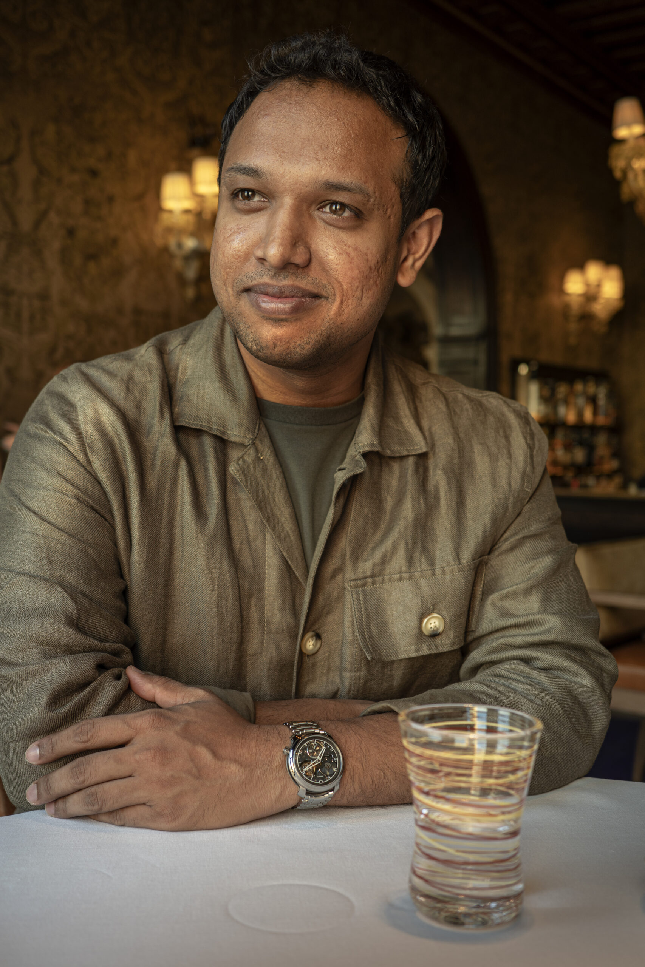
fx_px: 1075
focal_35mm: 40
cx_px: 322
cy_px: 484
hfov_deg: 33.4
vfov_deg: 48.5
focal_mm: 26
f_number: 2.8
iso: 100
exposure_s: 1/25
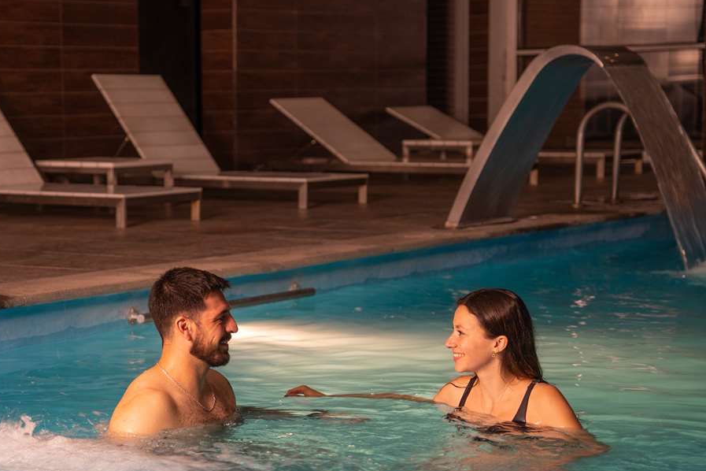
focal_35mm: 97
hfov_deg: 20.8
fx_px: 1909
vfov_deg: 14.1
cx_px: 189
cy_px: 272
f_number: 2.8
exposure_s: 1/80
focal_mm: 58.2
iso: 800
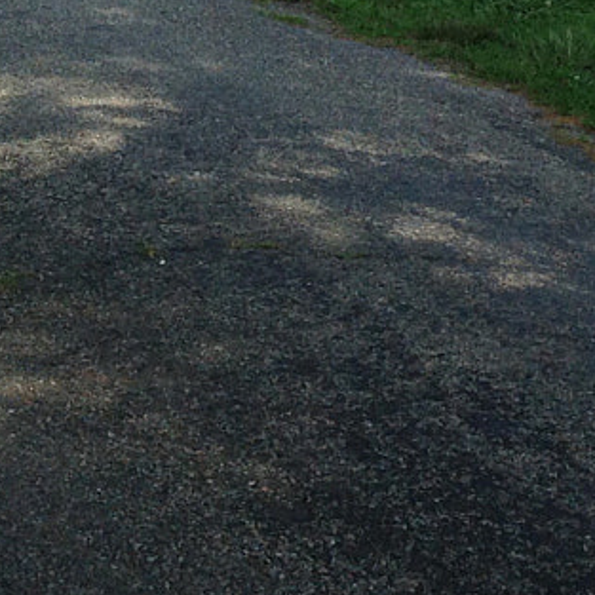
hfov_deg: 11.7
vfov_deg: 11.0
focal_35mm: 149
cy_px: -449
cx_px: 386
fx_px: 2898
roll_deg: +0.2
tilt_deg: -3.2
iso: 50
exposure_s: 1/1427
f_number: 2.4
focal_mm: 4.12
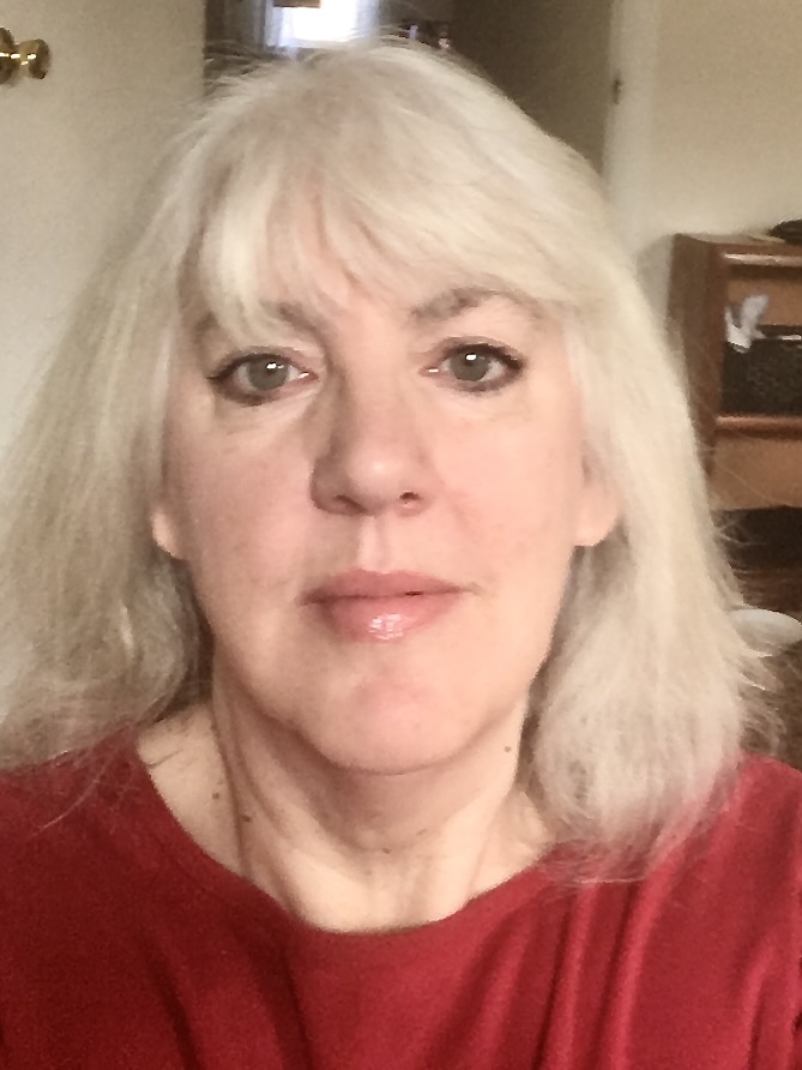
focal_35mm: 31
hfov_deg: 45.4
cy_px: 535
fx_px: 958
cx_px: 401
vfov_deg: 58.4
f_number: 2.4
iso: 80
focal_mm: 2.15
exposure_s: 1/30
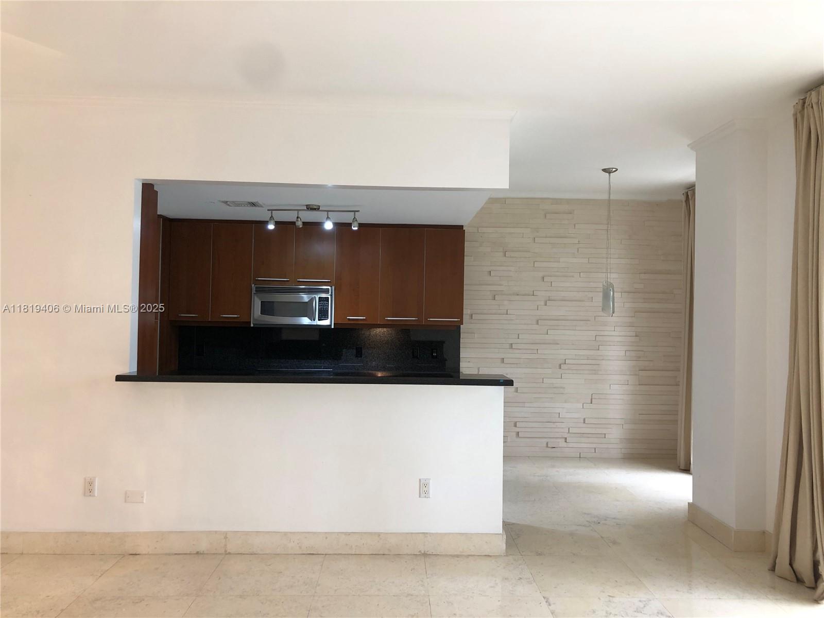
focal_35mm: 28
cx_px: 412
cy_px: 309
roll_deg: -0.5
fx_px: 667
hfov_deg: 63.4
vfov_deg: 49.7
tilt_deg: +0.7
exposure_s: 1/24
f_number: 1.8
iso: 40
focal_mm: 4
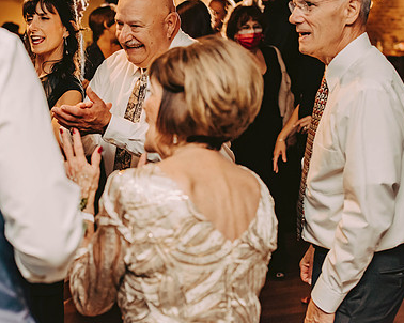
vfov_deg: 21.2
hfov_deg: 26.3
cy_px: 128
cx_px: 138
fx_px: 860
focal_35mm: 72
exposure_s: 1/200
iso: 2000
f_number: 3.2
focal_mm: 50
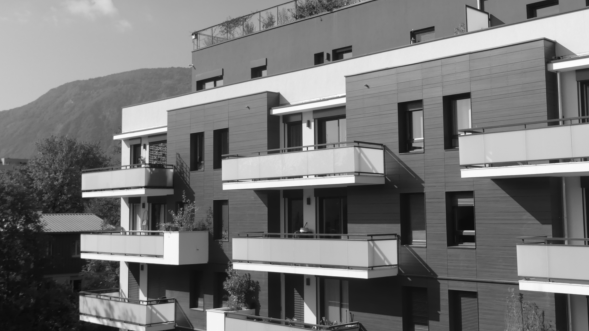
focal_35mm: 45
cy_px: 140
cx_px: 296
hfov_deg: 45.5
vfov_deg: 26.5
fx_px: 703
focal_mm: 7.4
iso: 100
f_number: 3.2
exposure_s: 1/2000
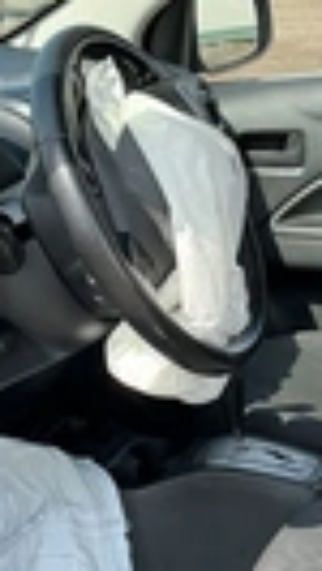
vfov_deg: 22.9
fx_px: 1394
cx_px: 245
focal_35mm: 92
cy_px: 451
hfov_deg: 13.1
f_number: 1.8
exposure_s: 1/400
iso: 25
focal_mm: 3
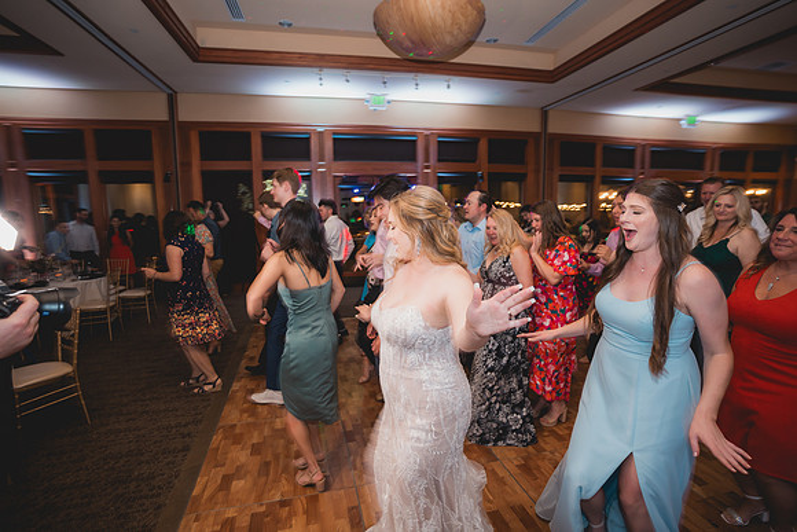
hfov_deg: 93.3
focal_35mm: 17
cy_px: 266
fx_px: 376
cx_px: 398
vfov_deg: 70.5
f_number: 2.8
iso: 1000
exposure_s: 1/20
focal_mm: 17
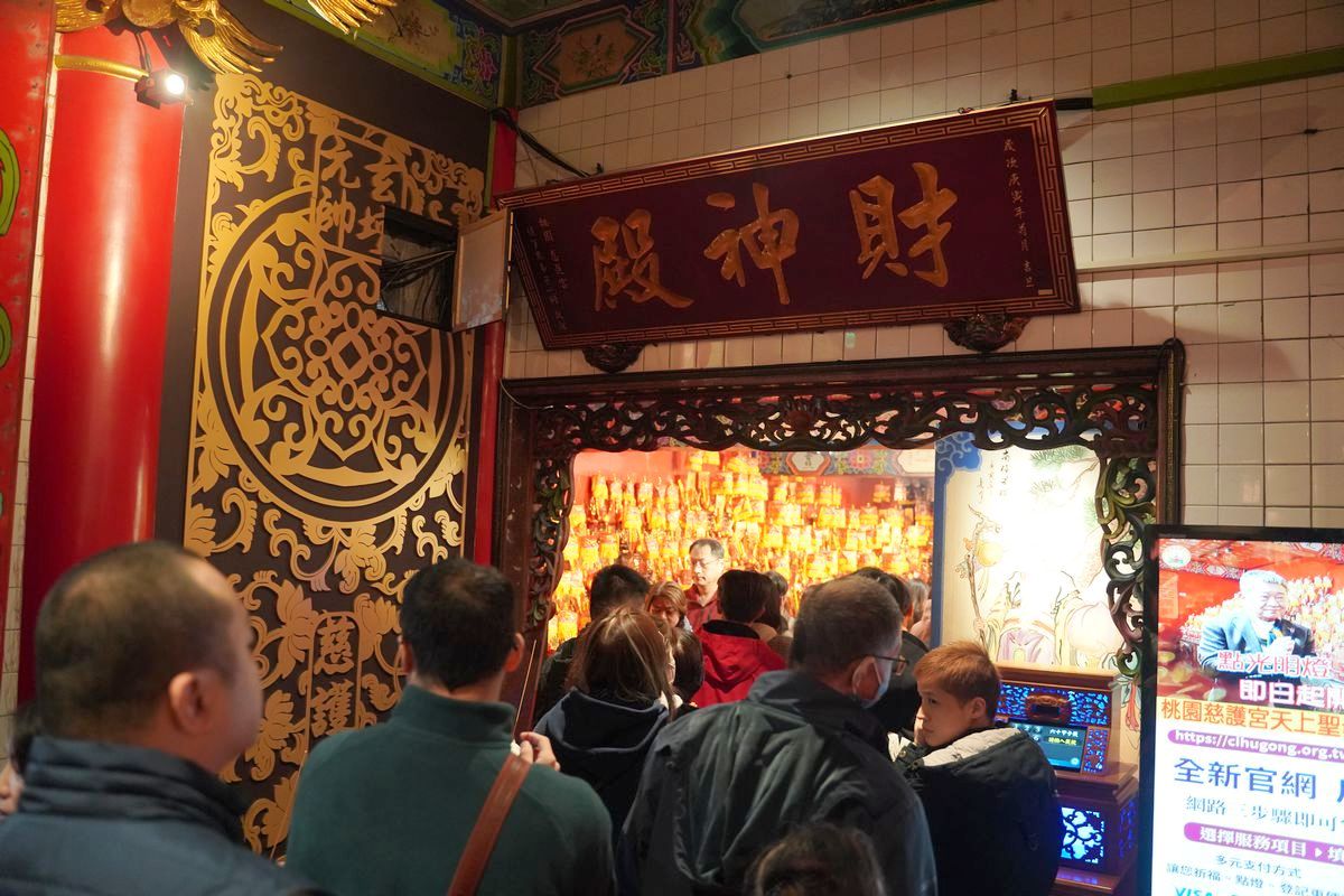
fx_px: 1045
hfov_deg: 65.5
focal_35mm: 28
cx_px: 672
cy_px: 448
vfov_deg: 46.4
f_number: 2.8
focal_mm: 28
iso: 4000
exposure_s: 1/160
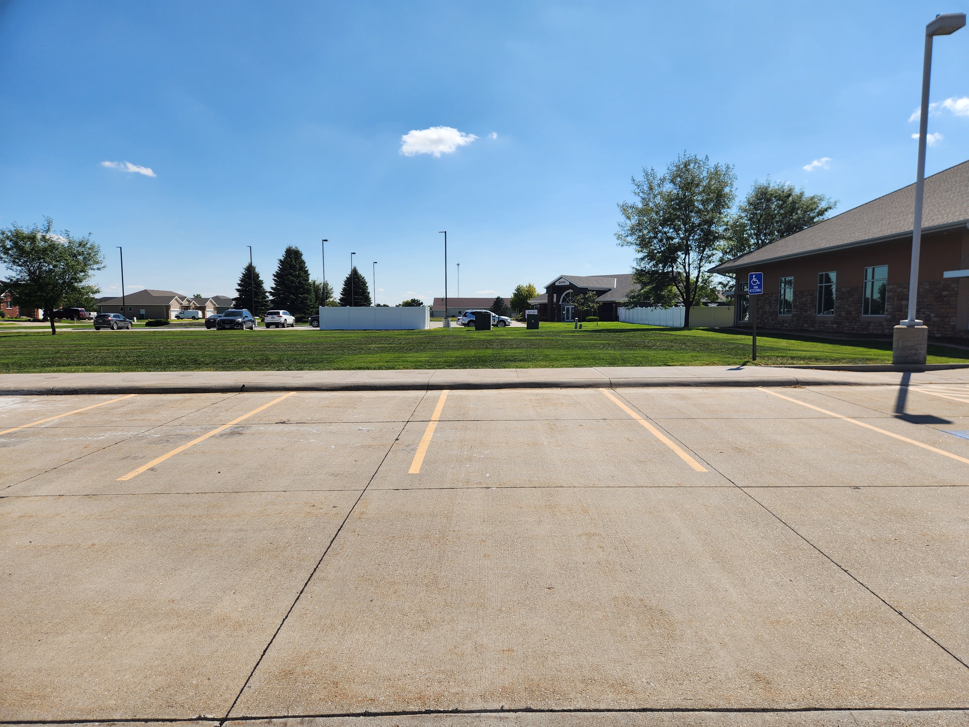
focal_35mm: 23
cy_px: 364
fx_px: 644
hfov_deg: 73.9
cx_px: 484
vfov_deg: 58.9
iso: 20
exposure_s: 1/2851
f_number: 1.8
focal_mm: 5.4
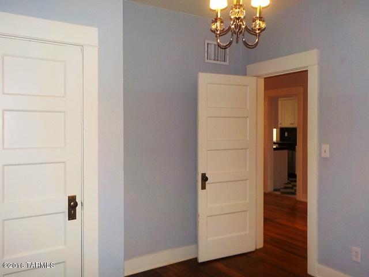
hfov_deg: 60.0
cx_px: 184
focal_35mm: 30
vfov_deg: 46.8
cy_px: 138
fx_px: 320
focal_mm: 4.1
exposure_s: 1/30
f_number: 3.3
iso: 200
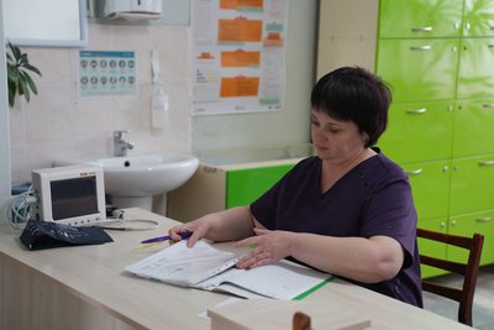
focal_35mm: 65
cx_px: 247
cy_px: 165
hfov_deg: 30.9
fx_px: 892
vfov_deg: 20.9
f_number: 2.8
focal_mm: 65
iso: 1600
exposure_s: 1/160
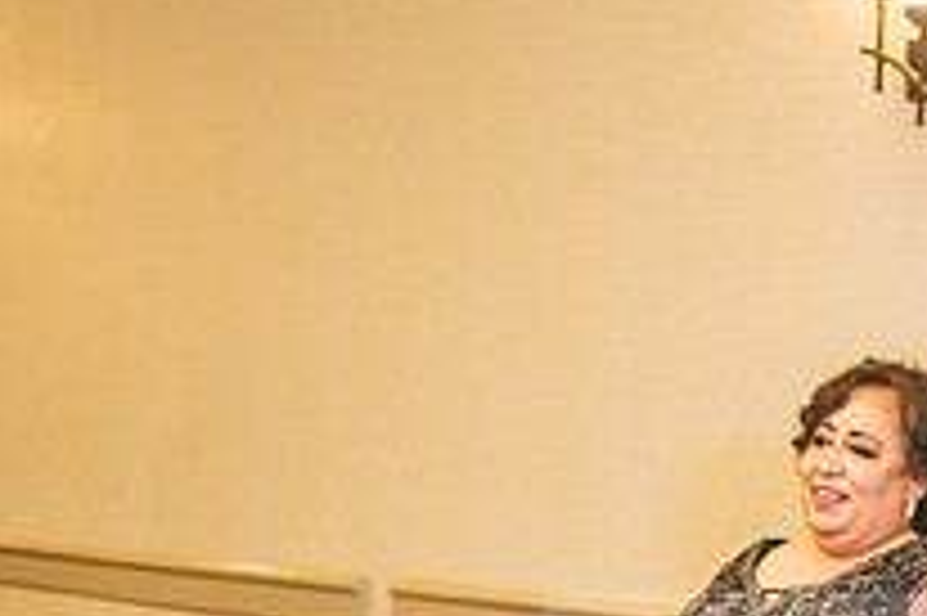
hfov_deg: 15.8
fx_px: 3268
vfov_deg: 10.6
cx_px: 936
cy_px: 699
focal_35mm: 127
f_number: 2.8
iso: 1600
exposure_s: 1/125
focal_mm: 45
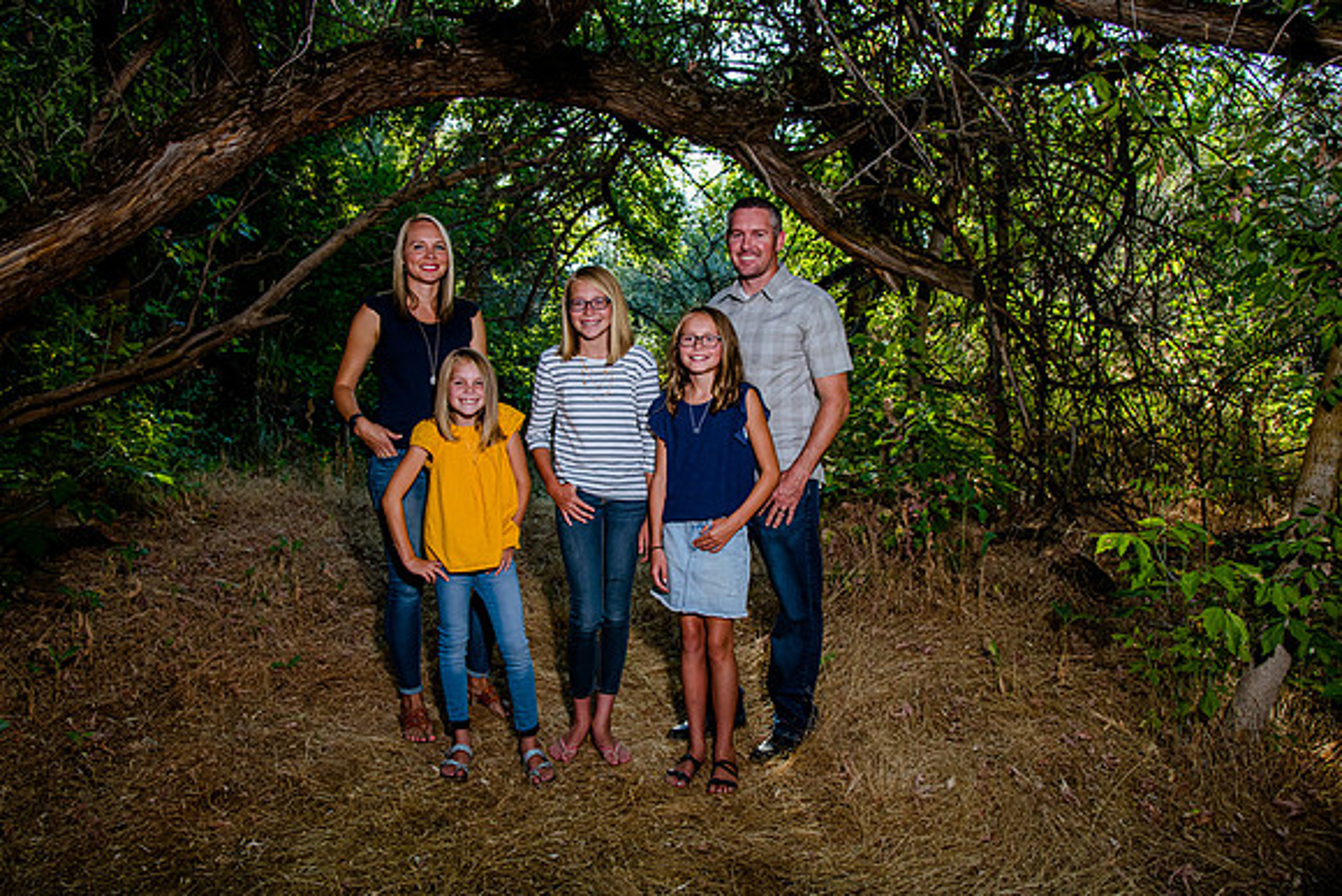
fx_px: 1149
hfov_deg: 60.6
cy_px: 448
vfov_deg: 42.6
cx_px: 653
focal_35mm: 31
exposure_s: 1/250
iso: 500
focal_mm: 30
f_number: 7.1
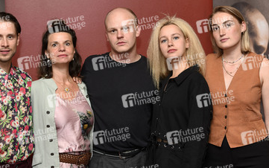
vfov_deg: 14.7
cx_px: 121
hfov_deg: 23.3
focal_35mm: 89
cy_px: 80
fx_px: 653
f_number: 3.5
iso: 800
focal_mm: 70
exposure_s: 1/250
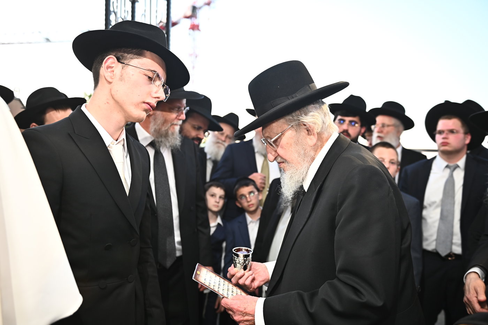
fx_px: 420
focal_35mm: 31
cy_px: 162
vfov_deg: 42.3
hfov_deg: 60.3
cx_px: 244
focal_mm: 31
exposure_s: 1/200
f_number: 3.2
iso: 800
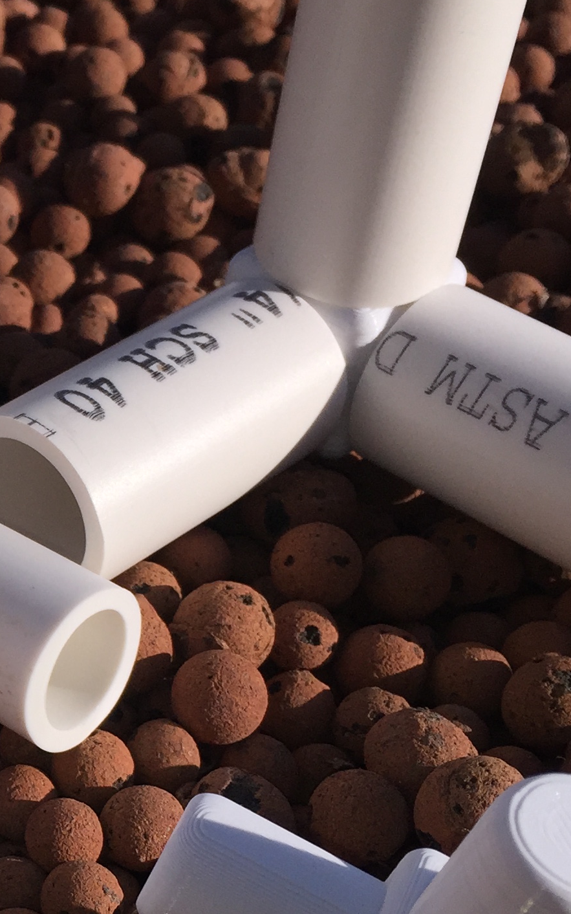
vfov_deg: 28.9
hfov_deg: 16.9
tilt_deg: -37.4
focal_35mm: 71
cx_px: -251
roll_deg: +2.0
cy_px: 578
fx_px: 1768
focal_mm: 4.15
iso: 32
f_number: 2.2
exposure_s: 1/3968
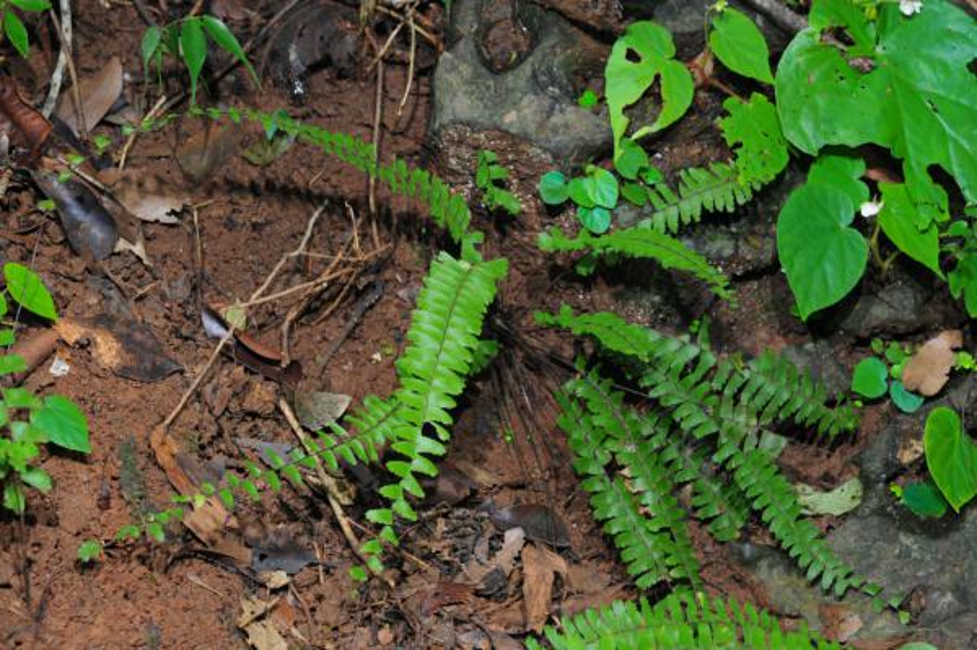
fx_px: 2440
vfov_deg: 15.2
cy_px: 325
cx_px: 488
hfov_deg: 22.6
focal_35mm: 90
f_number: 6.3
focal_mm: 60
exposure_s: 1/60
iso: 200
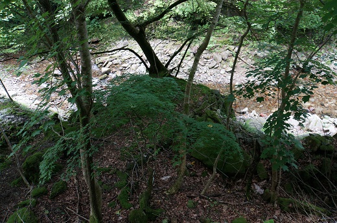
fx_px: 252
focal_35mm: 27
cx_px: 168
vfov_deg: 47.7
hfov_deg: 67.5
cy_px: 112
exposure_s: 1/60
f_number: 4
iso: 320
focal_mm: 18
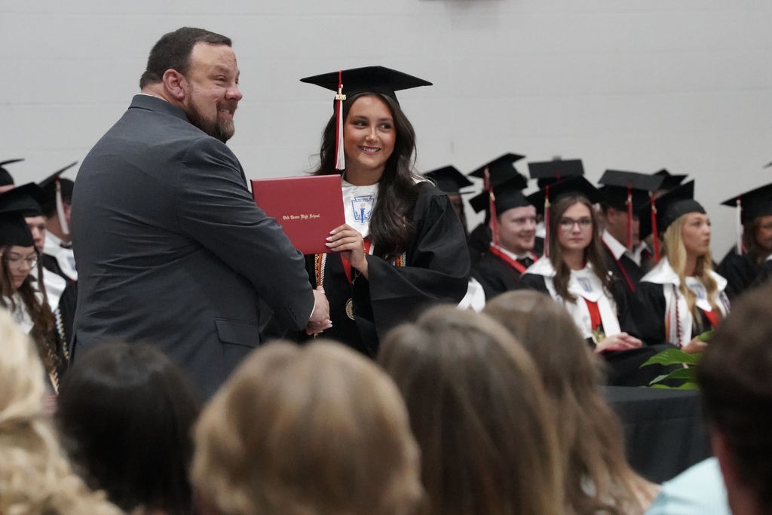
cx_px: 386
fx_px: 3860
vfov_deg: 7.6
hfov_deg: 11.4
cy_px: 258
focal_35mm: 180
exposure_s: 1/200
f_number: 9
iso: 20000
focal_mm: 180
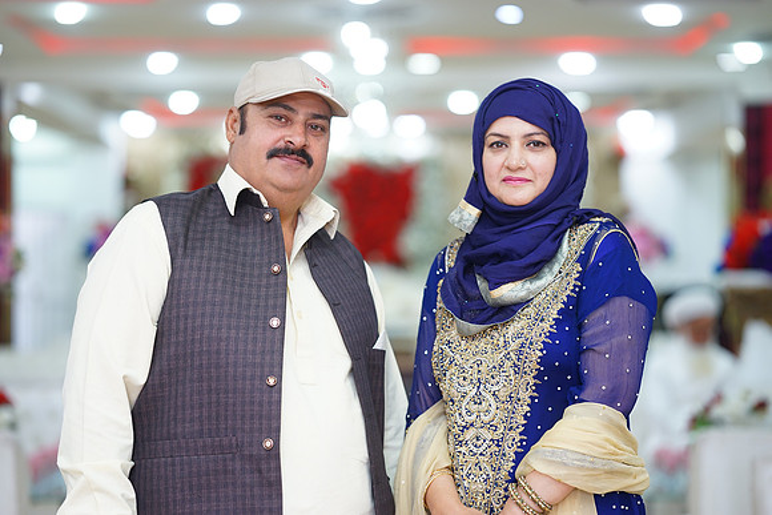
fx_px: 1823
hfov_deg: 23.9
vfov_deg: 16.1
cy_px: 258
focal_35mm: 85
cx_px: 386
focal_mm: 85
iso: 400
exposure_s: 1/160
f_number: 2
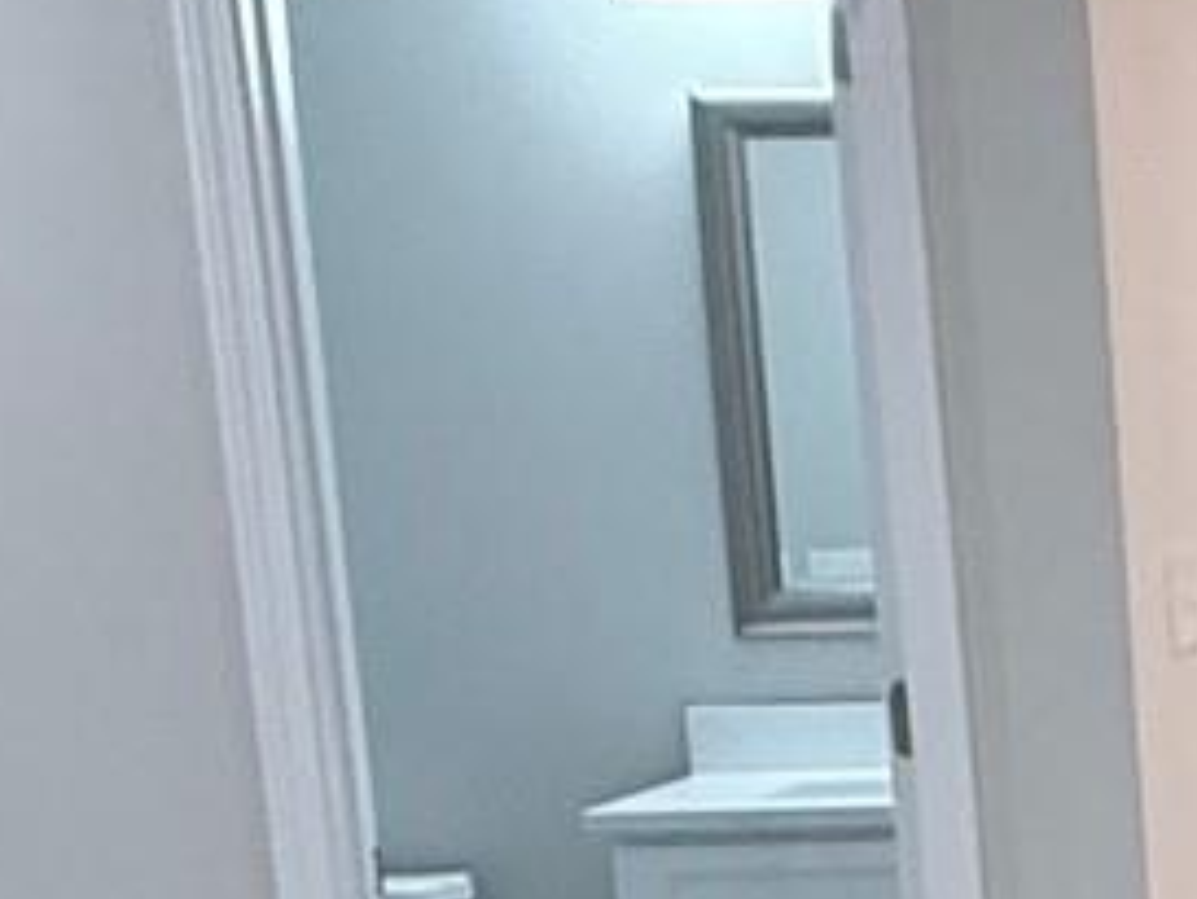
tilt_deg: -8.9
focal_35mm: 105
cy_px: 1057
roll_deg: +1.6
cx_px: 2144
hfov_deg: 15.9
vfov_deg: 13.7
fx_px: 3632
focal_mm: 2.22
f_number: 2.2
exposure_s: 1/120
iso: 250
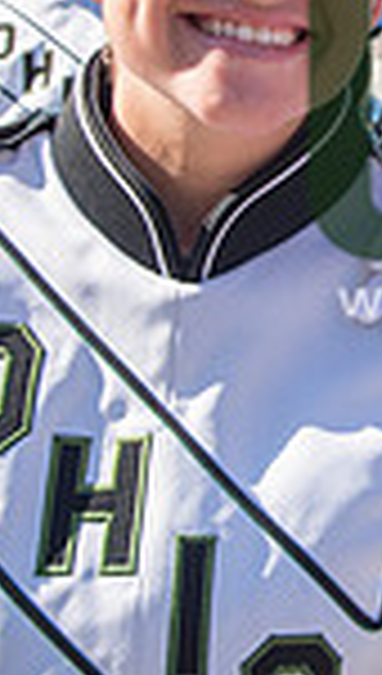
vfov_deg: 21.7
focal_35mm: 97
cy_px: 142
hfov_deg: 11.8
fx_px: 1737
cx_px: 647
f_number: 9
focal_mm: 24
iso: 125
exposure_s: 1/125
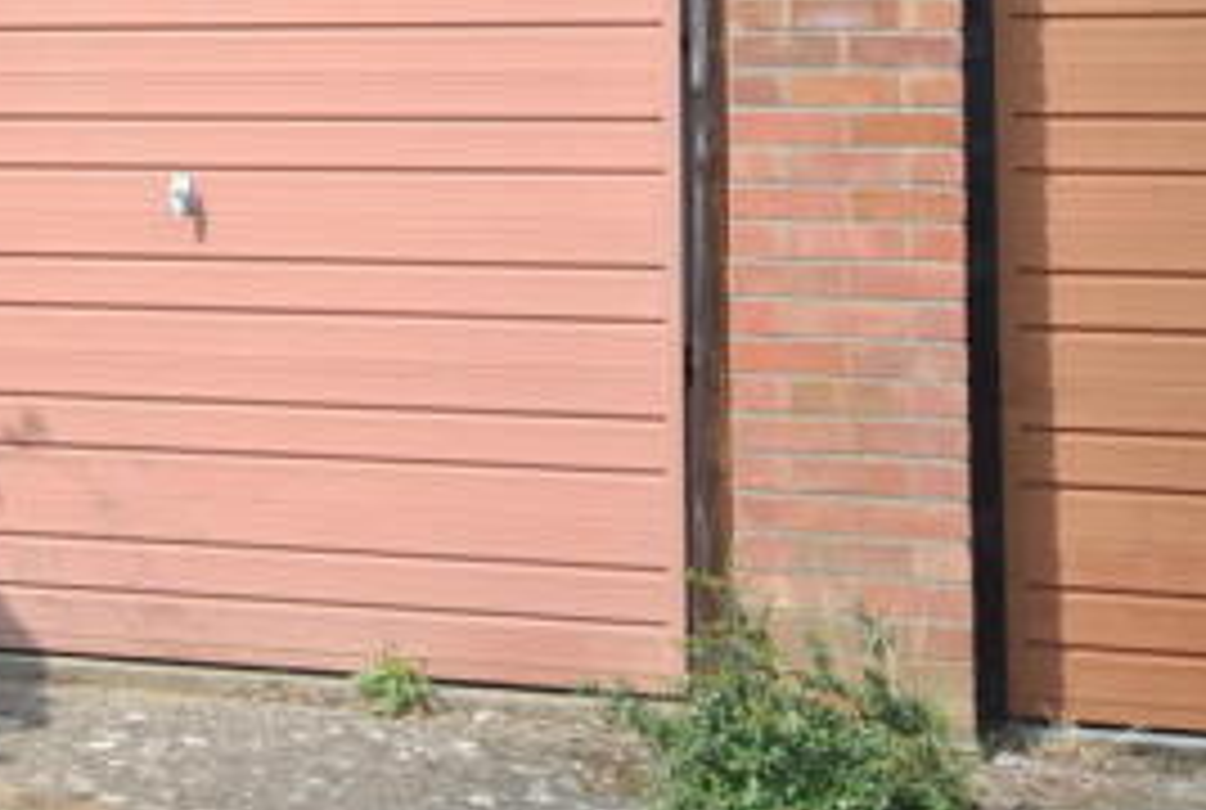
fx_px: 2451
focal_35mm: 73
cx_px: -115
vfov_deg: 18.4
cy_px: 38
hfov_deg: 25.6
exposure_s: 1/200
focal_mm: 20
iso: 100
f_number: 6.3
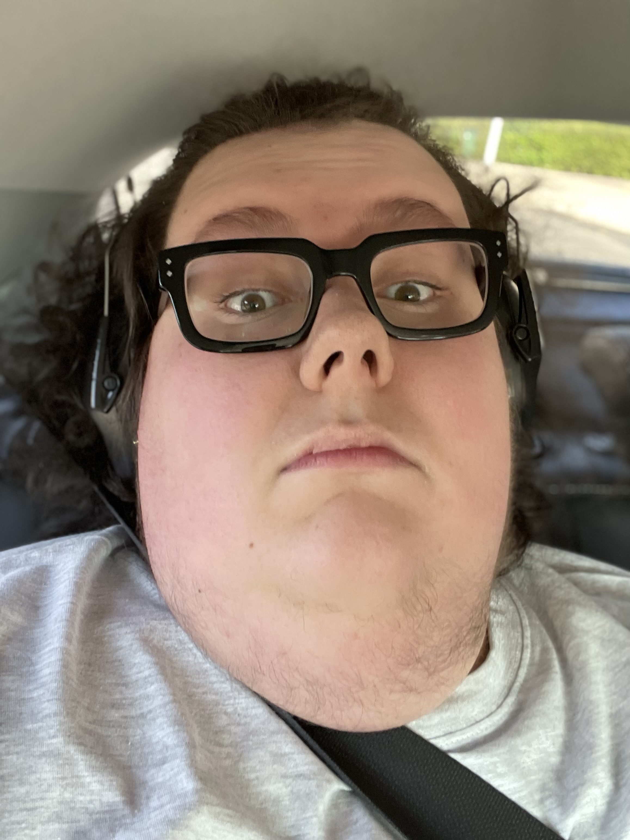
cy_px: 420
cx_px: 315
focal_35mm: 30
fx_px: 728
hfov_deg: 46.8
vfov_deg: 60.0
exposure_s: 1/60
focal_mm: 2.71
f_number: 2.2
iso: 160
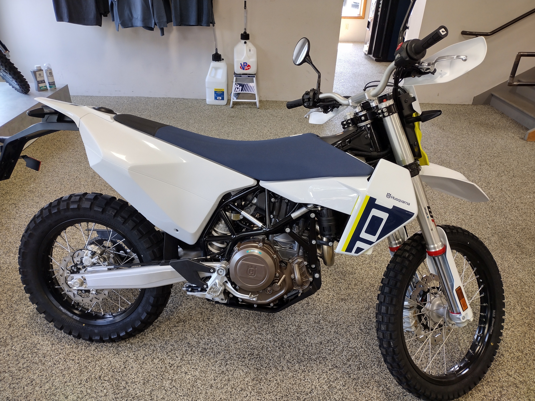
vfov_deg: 51.4
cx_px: 268
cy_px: 200
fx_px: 417
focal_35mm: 27
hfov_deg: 65.3
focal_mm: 4.71
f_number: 1.7
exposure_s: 1/60
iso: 120
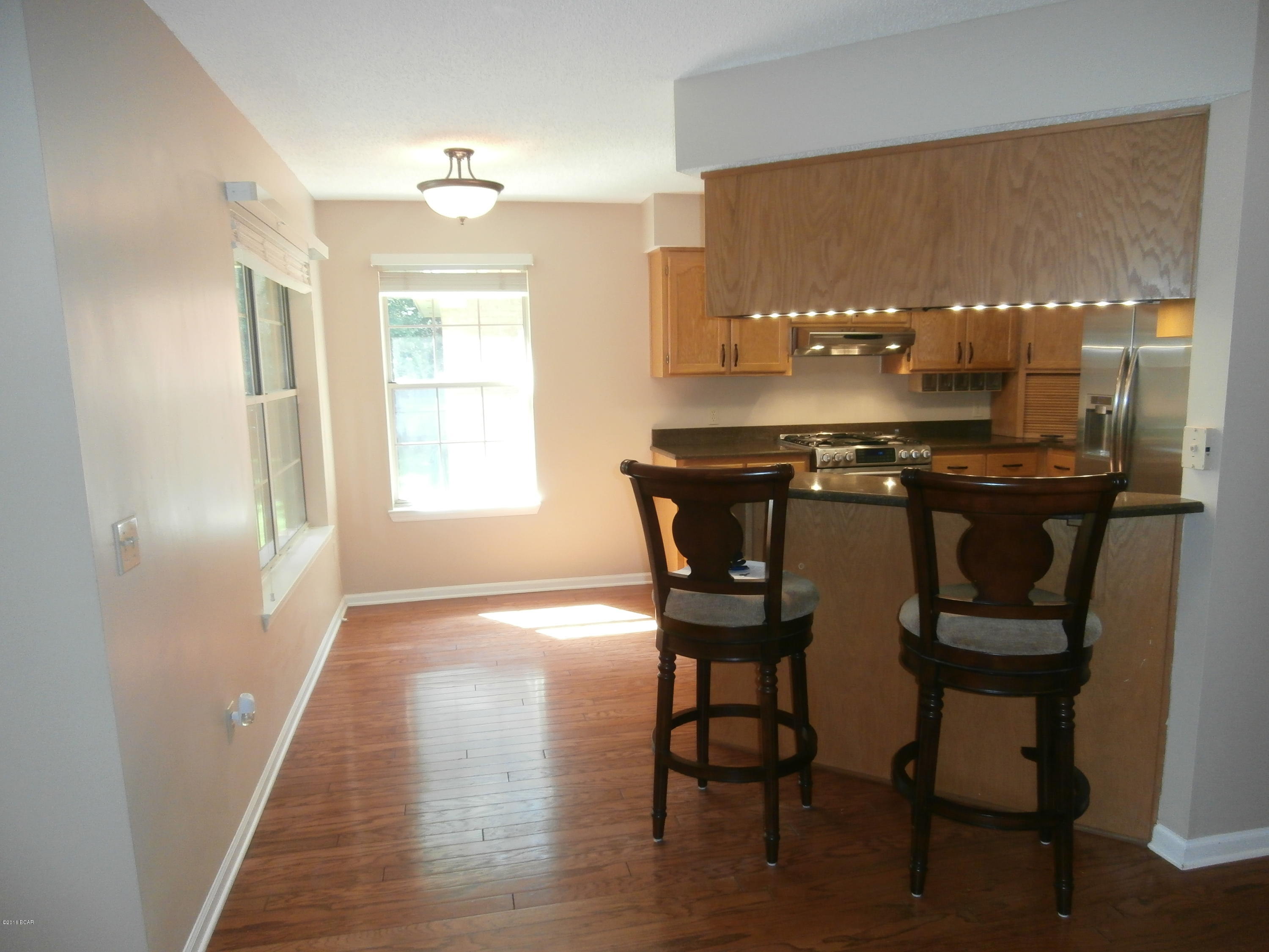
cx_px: 634
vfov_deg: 56.8
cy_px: 476
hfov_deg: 71.6
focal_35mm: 24
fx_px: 880
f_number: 3
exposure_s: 1/30
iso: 200
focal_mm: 4.2
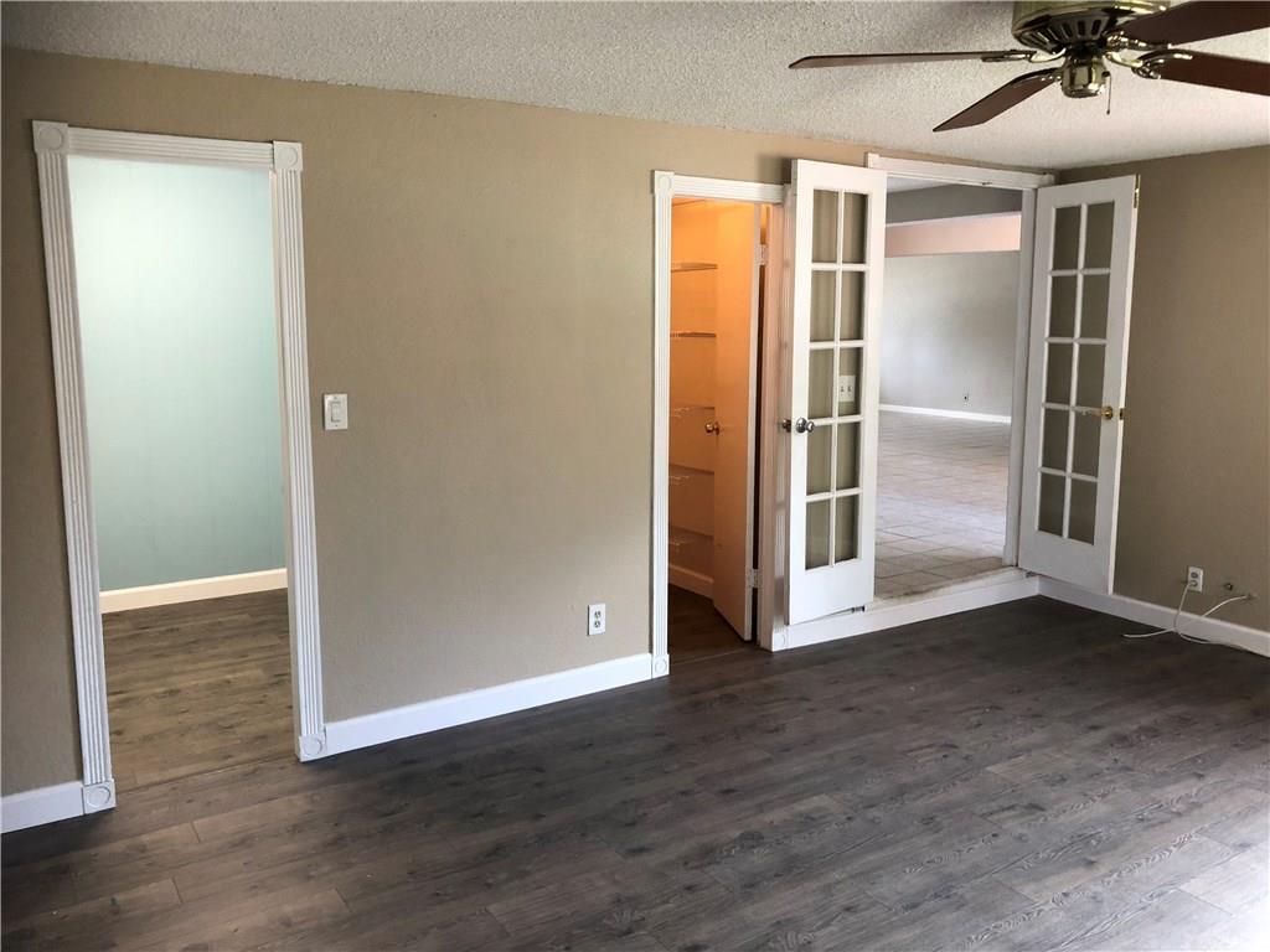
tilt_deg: -7.8
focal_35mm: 28
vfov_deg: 49.7
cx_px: 635
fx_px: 1027
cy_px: 476
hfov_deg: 63.4
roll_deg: -0.3
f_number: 1.8
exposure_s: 1/15
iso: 50
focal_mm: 3.99
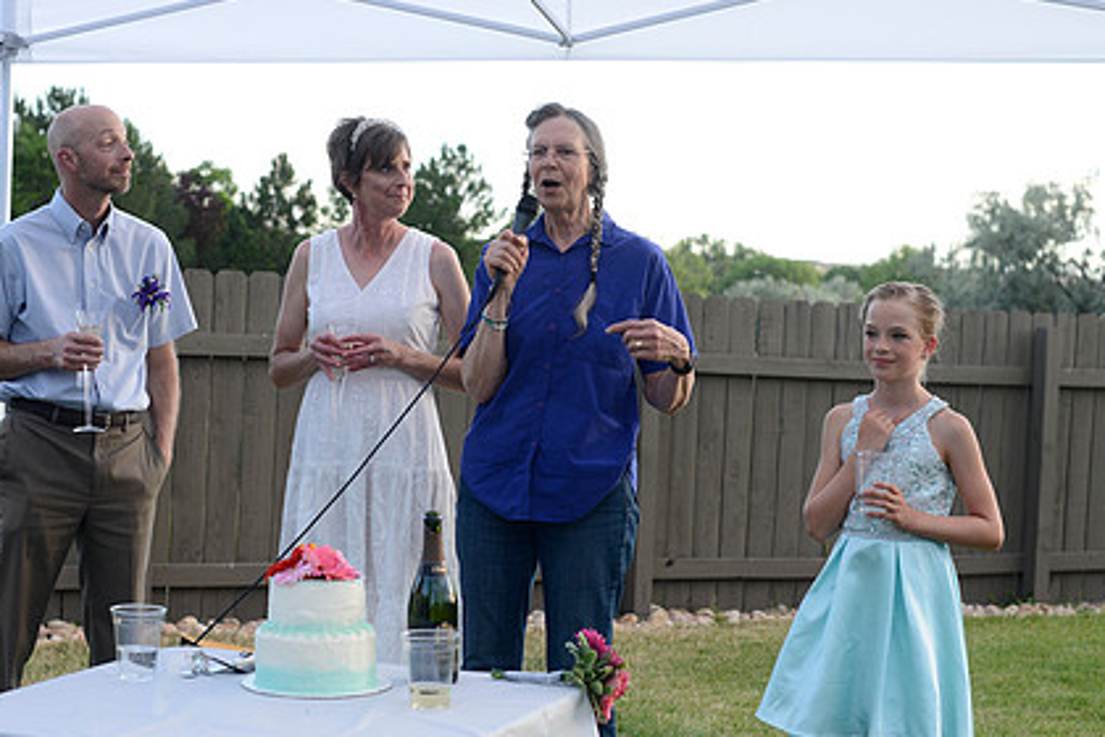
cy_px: 404
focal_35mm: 69
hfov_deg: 29.2
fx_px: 2118
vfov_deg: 19.7
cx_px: 474
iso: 400
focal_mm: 50
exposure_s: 1/250
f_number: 4.5
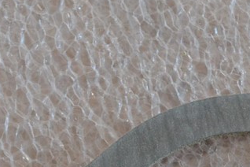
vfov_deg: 5.9
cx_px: 94
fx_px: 1590
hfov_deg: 9.0
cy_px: 335
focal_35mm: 229
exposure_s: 1/60
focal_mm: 36
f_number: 5
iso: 1400
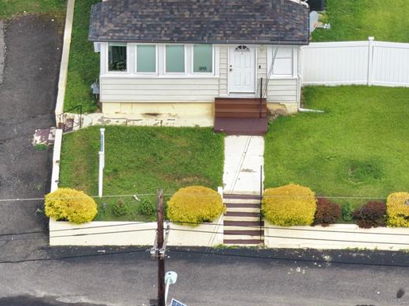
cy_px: -68
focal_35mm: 471
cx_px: 265
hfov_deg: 4.2
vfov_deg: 3.1
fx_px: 5562
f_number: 2.8
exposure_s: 1/640
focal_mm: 40
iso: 160
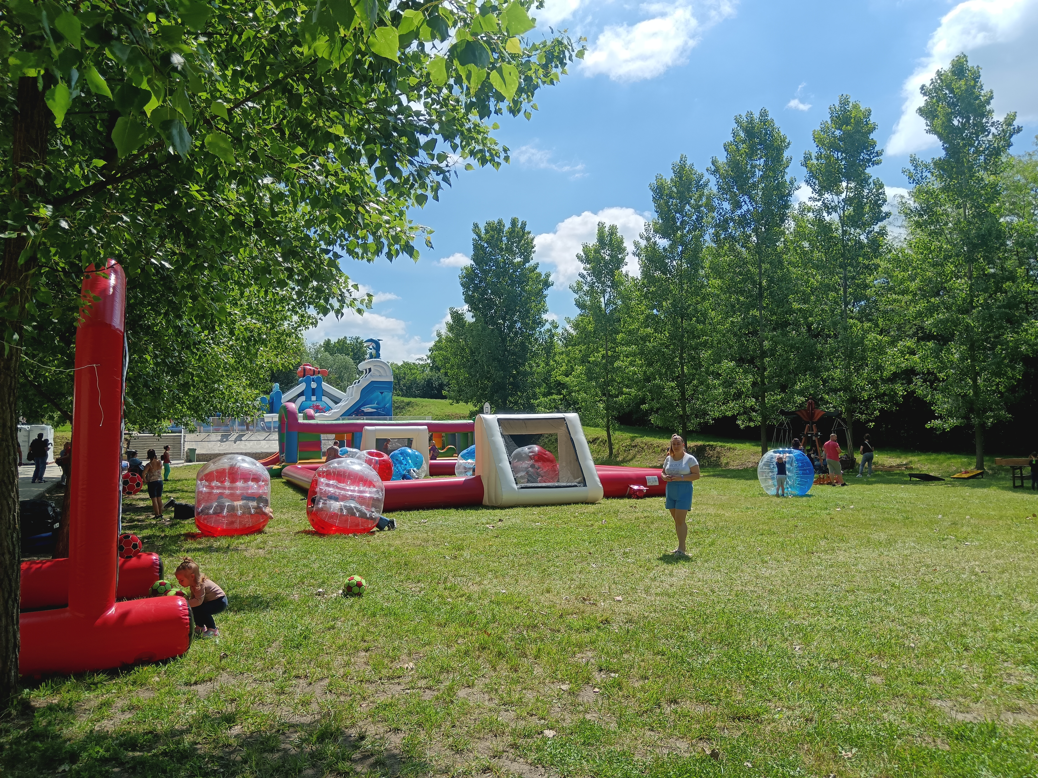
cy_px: 389
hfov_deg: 65.3
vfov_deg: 51.4
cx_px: 519
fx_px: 810
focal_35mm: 27
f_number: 1.9
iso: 106
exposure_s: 1/1264
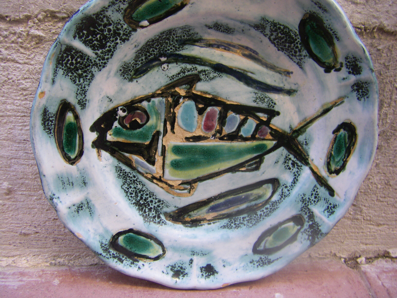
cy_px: 149
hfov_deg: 49.0
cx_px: 198
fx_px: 436
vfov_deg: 37.7
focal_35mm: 38
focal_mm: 6.3
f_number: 3.5
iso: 160
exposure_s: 1/50
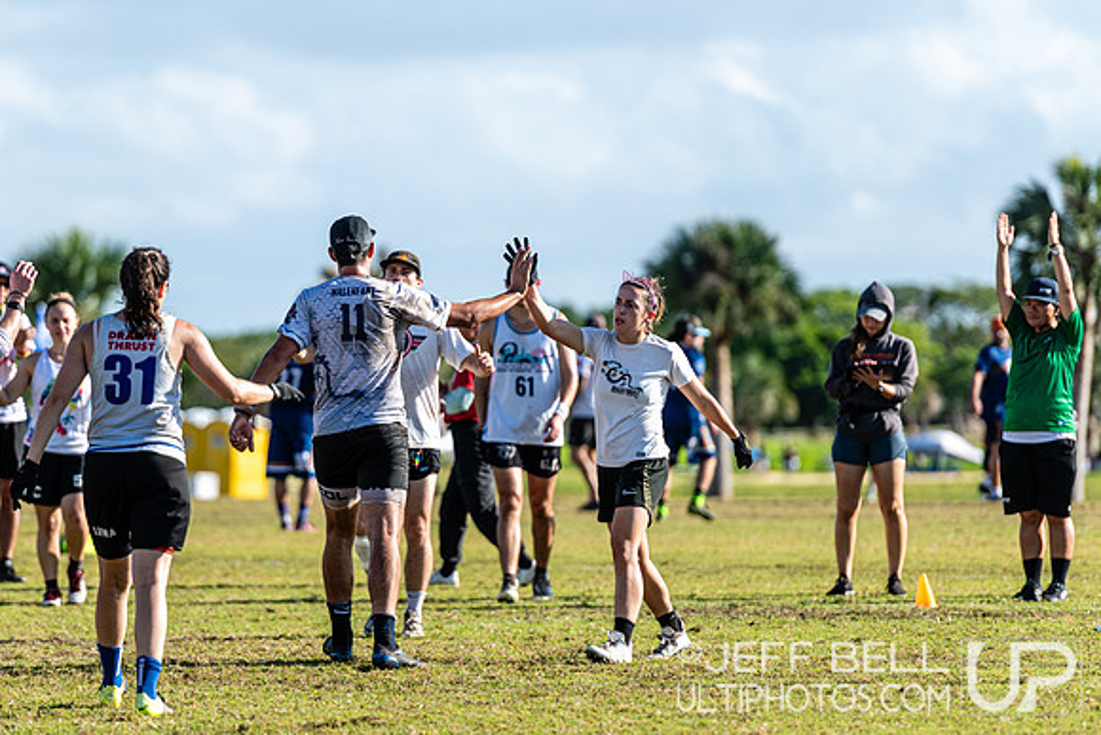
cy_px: 368
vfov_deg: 4.7
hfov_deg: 7.1
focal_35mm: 290
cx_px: 413
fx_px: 8859
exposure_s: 1/1250
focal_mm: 200
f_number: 3.2
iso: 64
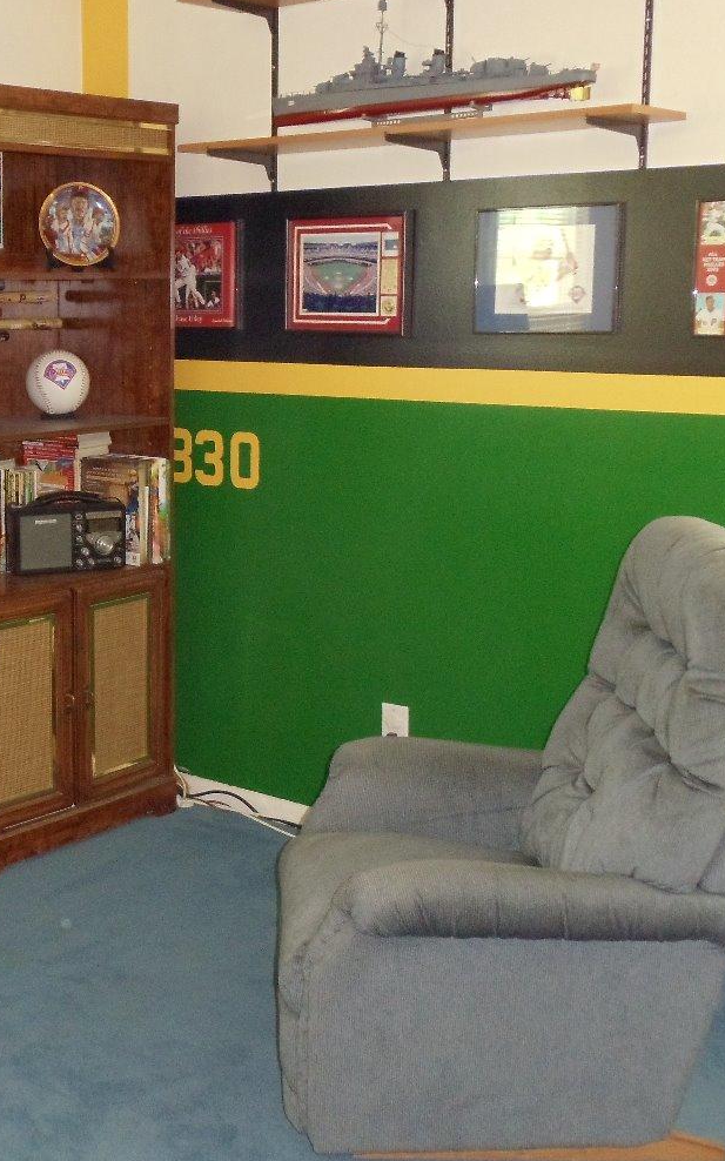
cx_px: 99
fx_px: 2151
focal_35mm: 68
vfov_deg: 30.2
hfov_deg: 18.9
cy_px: 573
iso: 400
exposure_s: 1/8
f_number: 3.5
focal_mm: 6
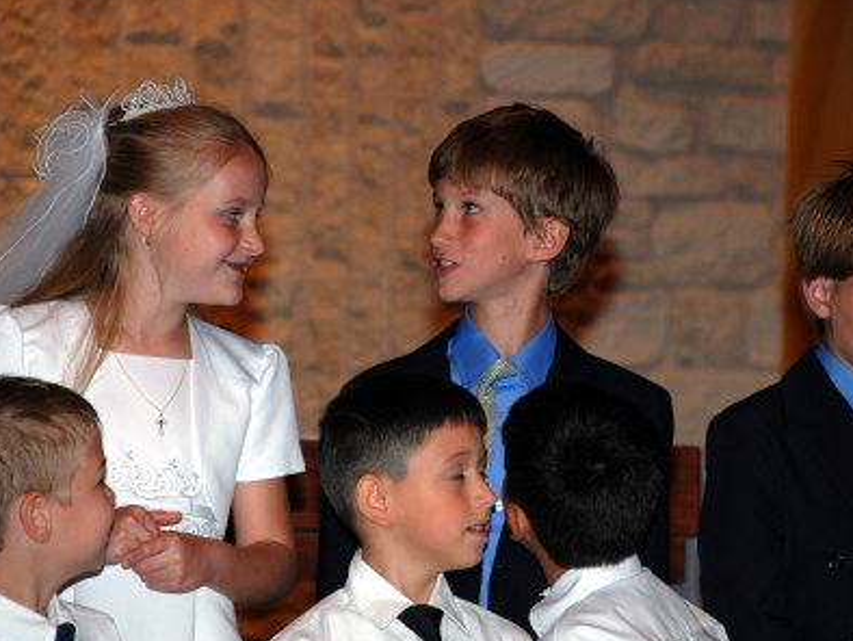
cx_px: 446
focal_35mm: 222
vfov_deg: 6.7
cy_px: 325
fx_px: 5464
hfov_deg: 8.9
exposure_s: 1/60
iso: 200
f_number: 5.6
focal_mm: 125
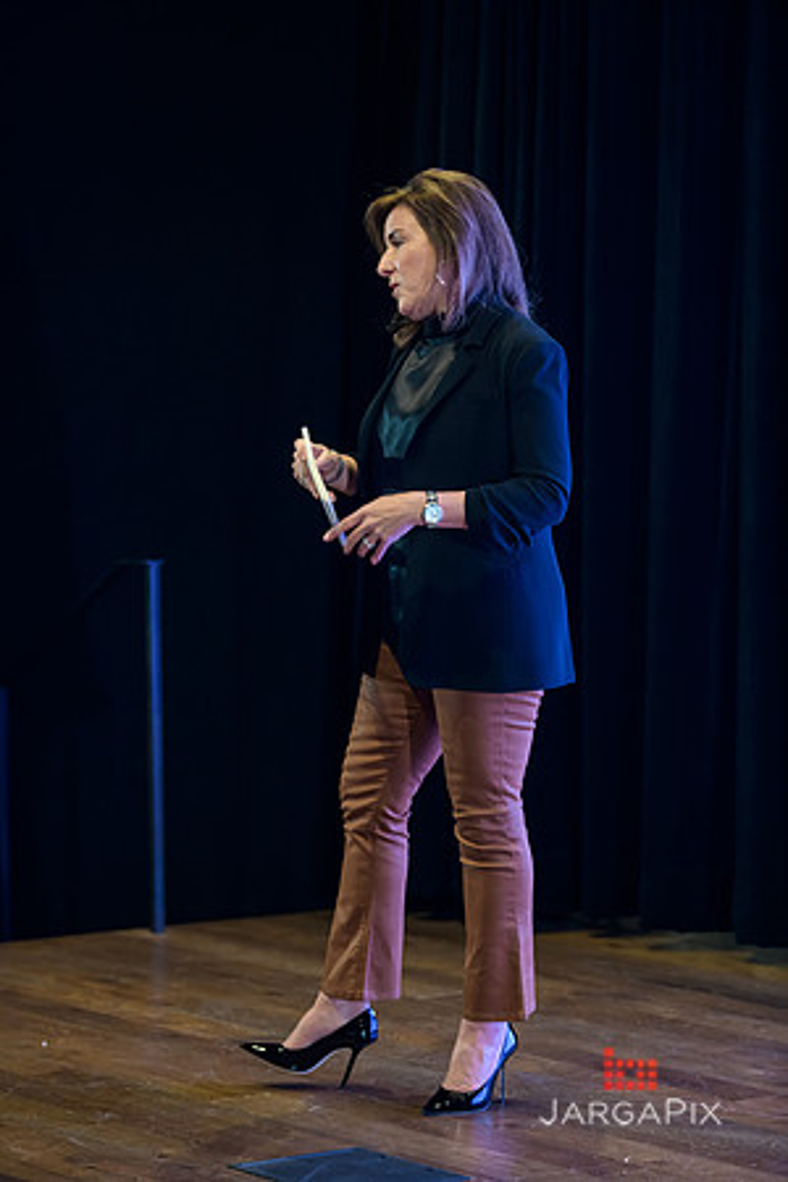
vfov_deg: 17.6
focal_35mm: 116
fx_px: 3808
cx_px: 394
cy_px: 591
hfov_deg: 11.8
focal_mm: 116
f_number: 3.2
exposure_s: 1/125
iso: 1600
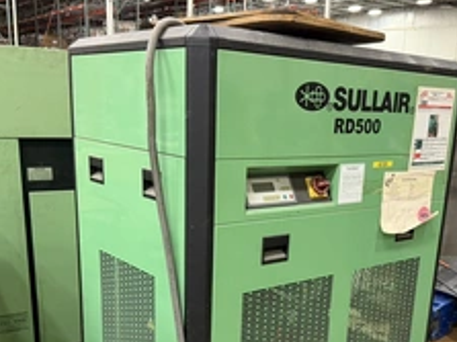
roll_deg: -2.2
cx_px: 260
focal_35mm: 43
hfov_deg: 43.8
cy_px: 272
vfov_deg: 32.7
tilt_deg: -17.0
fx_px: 567
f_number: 1.78
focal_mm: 6.76
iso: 400
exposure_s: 1/60
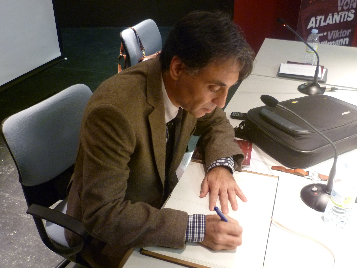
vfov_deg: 41.8
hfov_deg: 54.0
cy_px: 134
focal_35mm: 34
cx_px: 178
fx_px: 351
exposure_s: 1/15
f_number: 3.2
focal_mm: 6.1
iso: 400
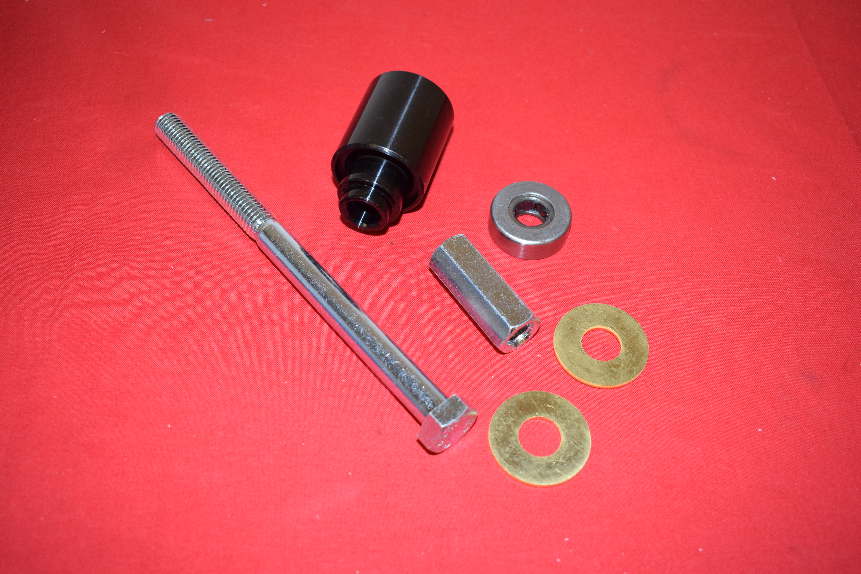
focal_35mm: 36
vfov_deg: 36.9
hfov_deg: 53.1
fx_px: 861
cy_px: 287
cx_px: 430
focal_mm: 24
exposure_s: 1/200
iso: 1250
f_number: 5
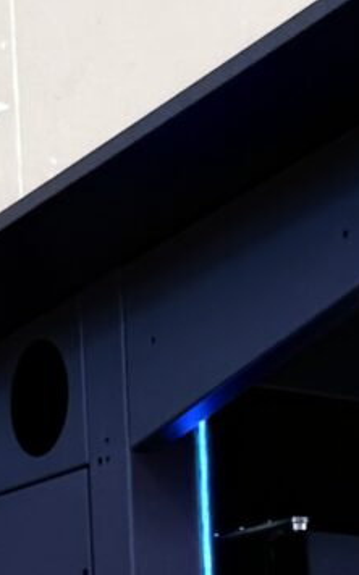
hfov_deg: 6.9
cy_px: 980
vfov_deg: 10.8
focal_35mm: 183
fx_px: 2869
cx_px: 691
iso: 80
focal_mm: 6.76
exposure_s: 1/100
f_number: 1.78
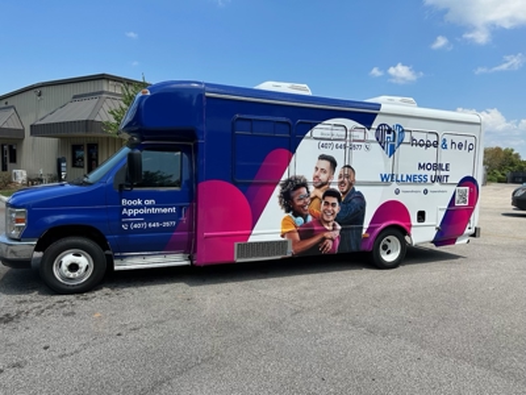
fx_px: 365
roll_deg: -2.5
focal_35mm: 24
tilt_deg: -4.4
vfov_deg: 56.8
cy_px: 198
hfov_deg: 71.6
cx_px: 263
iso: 80
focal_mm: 6.86
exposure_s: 1/4016
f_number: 1.78
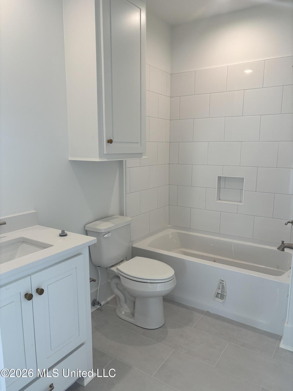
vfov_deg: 67.3
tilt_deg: -11.1
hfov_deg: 53.1
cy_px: 196
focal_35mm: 26
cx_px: 146
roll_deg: -1.6
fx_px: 293
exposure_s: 1/120
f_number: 1.6
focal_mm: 5.96
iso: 64
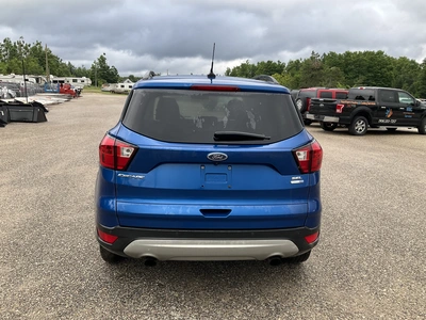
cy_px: 160
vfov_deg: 48.2
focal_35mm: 29
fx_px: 357
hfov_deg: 61.7
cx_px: 213
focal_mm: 3
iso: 20
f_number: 1.8
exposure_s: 1/215
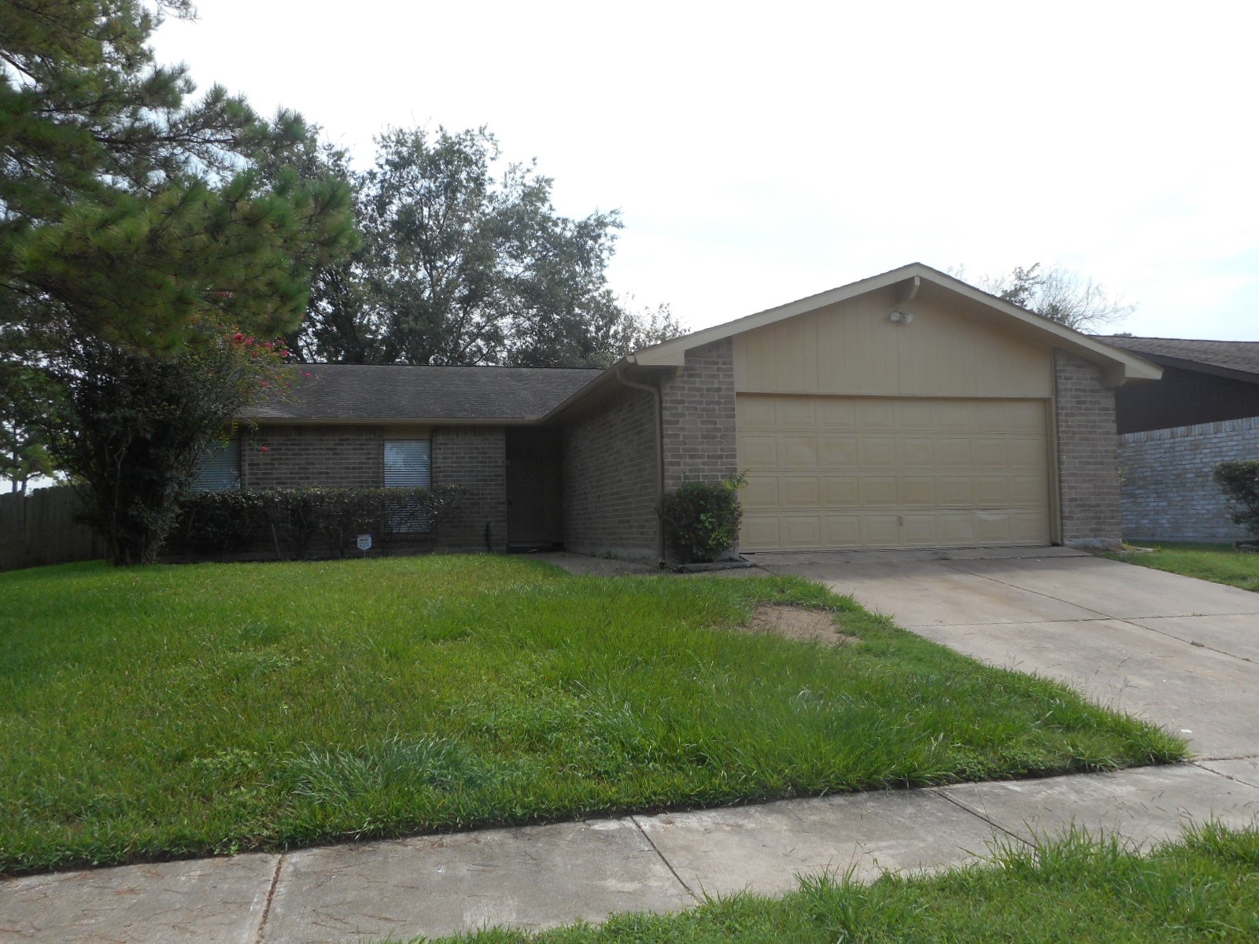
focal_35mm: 25
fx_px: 909
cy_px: 472
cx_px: 630
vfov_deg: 54.9
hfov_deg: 69.4
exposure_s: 1/500
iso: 80
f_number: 3.7
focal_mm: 4.5
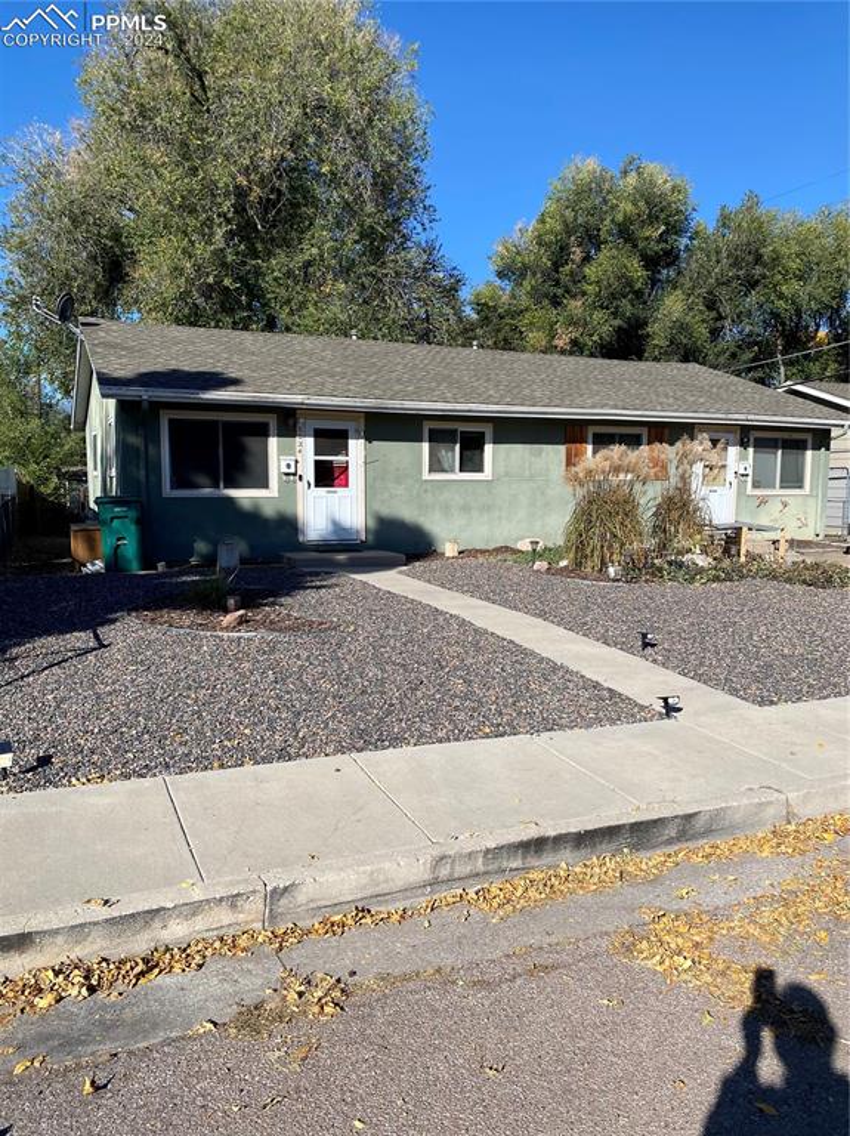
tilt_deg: -4.8
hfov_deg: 53.0
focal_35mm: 26
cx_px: 425
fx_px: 852
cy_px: 568
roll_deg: -0.7
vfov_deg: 67.3
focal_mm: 4.25
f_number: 1.8
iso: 32
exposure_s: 1/3040
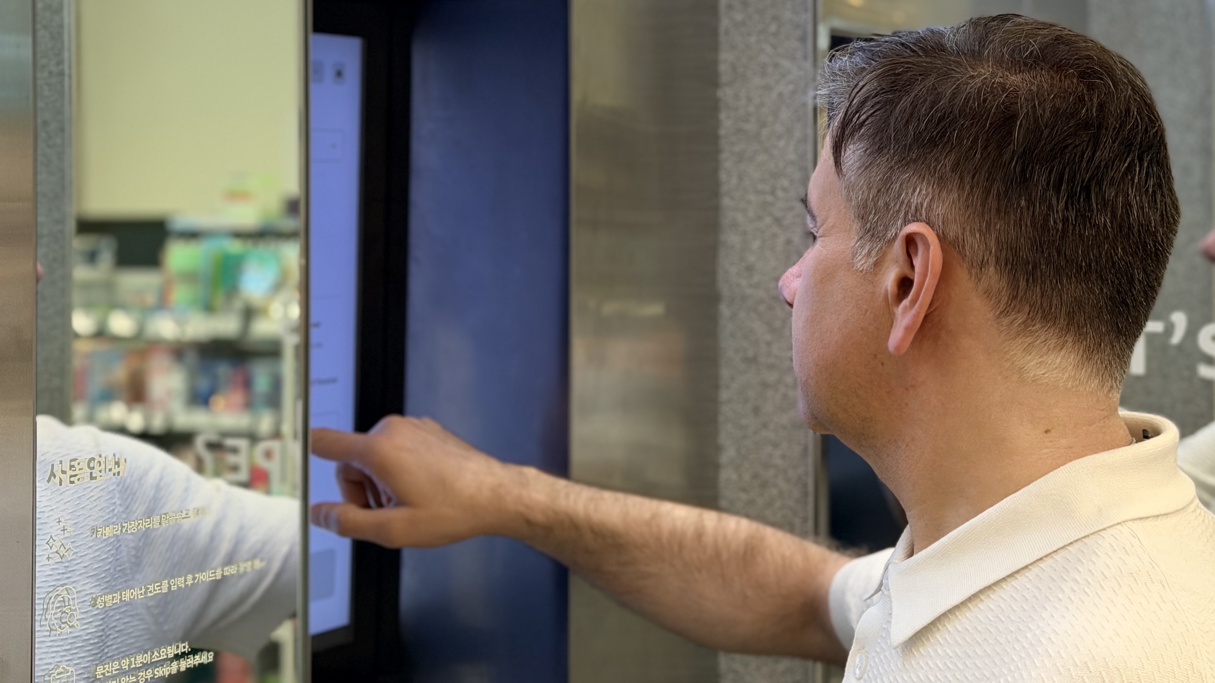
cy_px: 202
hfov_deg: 30.2
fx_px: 2255
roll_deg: +0.0
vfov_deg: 17.2
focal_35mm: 70
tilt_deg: -0.3
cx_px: 609
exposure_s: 1/202
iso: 160
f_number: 1.78
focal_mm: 6.76
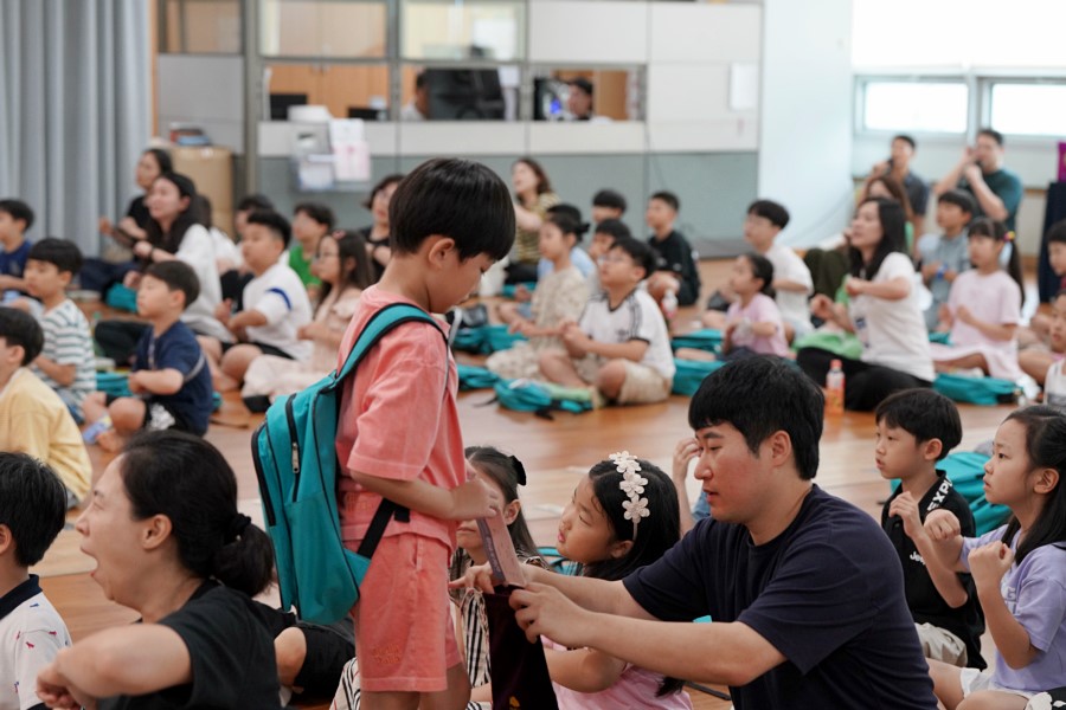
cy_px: 355
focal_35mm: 84
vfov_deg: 16.3
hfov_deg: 24.2
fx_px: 2487
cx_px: 533
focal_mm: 84
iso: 1600
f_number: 4
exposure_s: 1/160
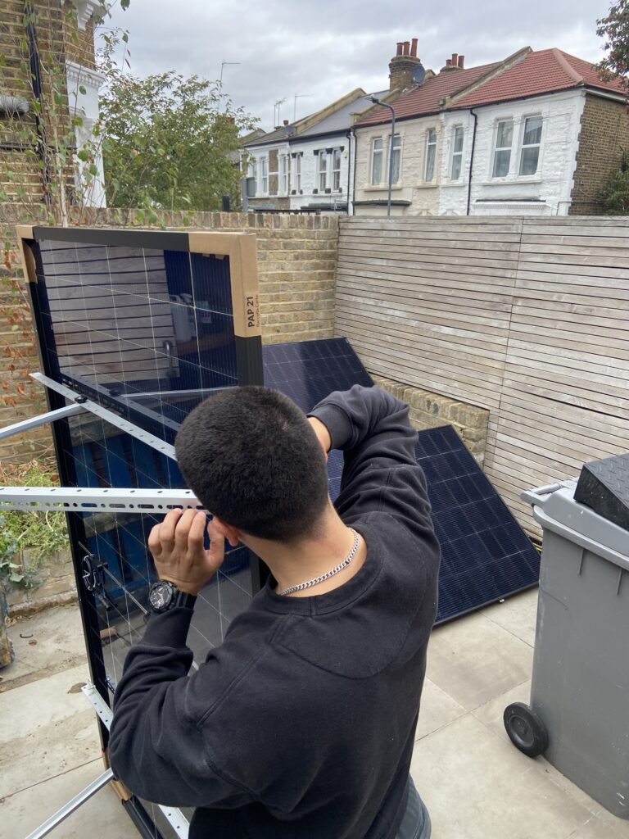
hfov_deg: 53.1
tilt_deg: -17.5
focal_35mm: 26
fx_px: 630
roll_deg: +0.7
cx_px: 314
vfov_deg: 67.3
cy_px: 420
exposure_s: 1/311
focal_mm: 4.25
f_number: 1.8
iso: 32
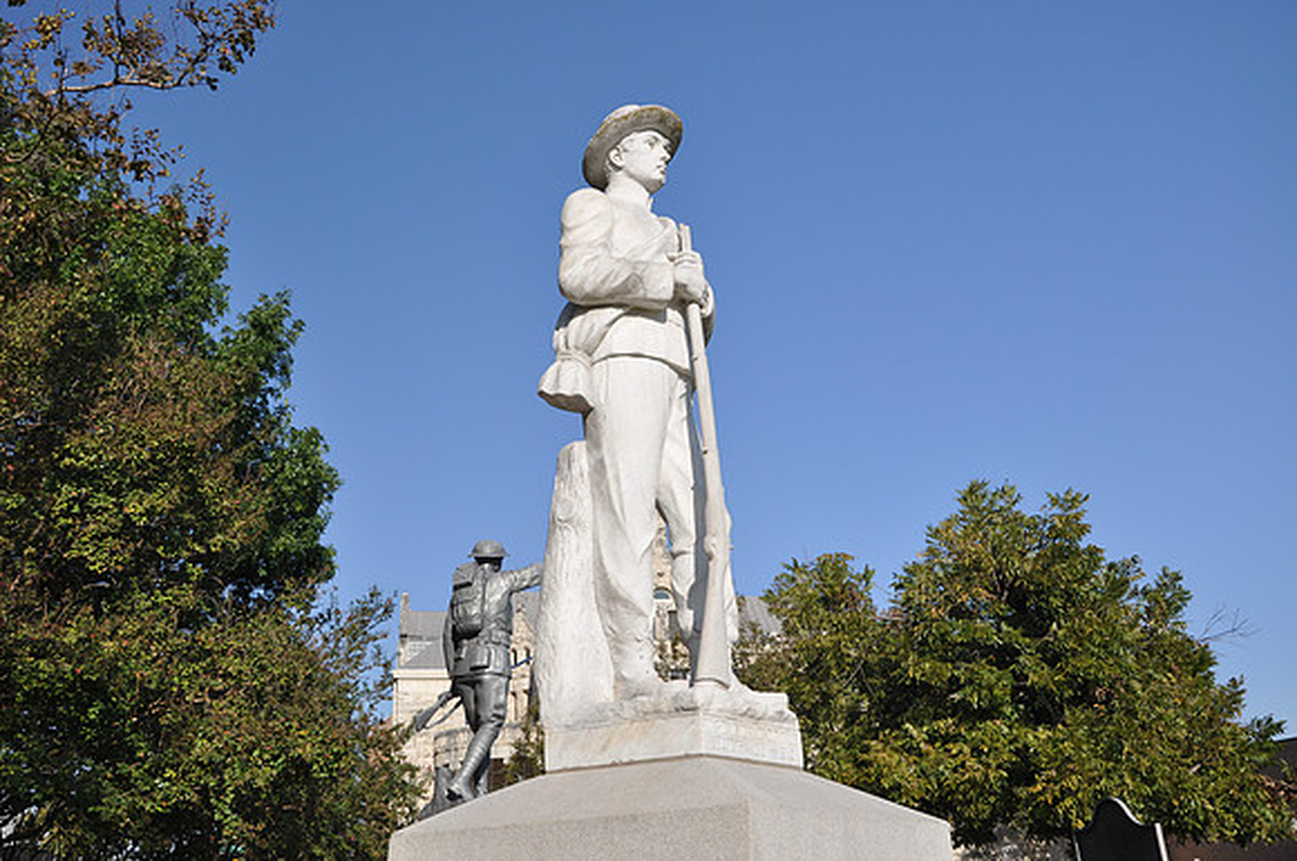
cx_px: 648
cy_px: 430
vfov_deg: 39.9
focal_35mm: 33
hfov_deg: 57.3
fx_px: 1187
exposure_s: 1/250
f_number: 8
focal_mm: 22
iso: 200
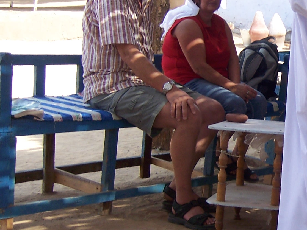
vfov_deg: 17.8
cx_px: 321
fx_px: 736
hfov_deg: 22.5
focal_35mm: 83
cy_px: 104
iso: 80
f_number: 2.8
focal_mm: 6.2
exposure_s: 1/320
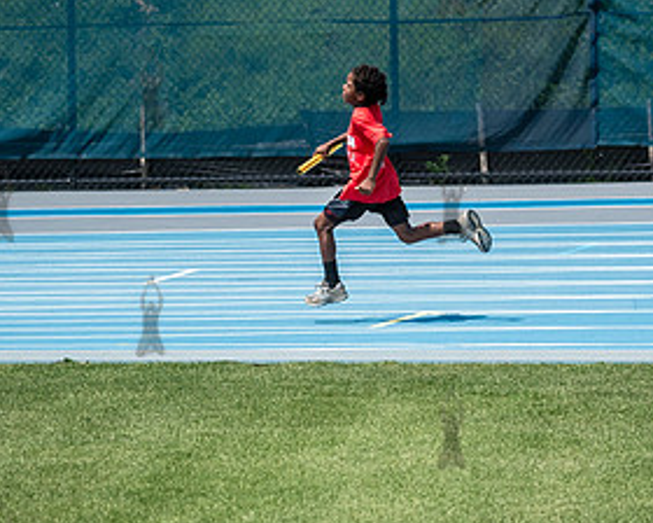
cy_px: 244
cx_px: 303
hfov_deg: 6.9
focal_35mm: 279
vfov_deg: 5.5
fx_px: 5392
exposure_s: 1/2000
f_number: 4.5
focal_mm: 105
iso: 250
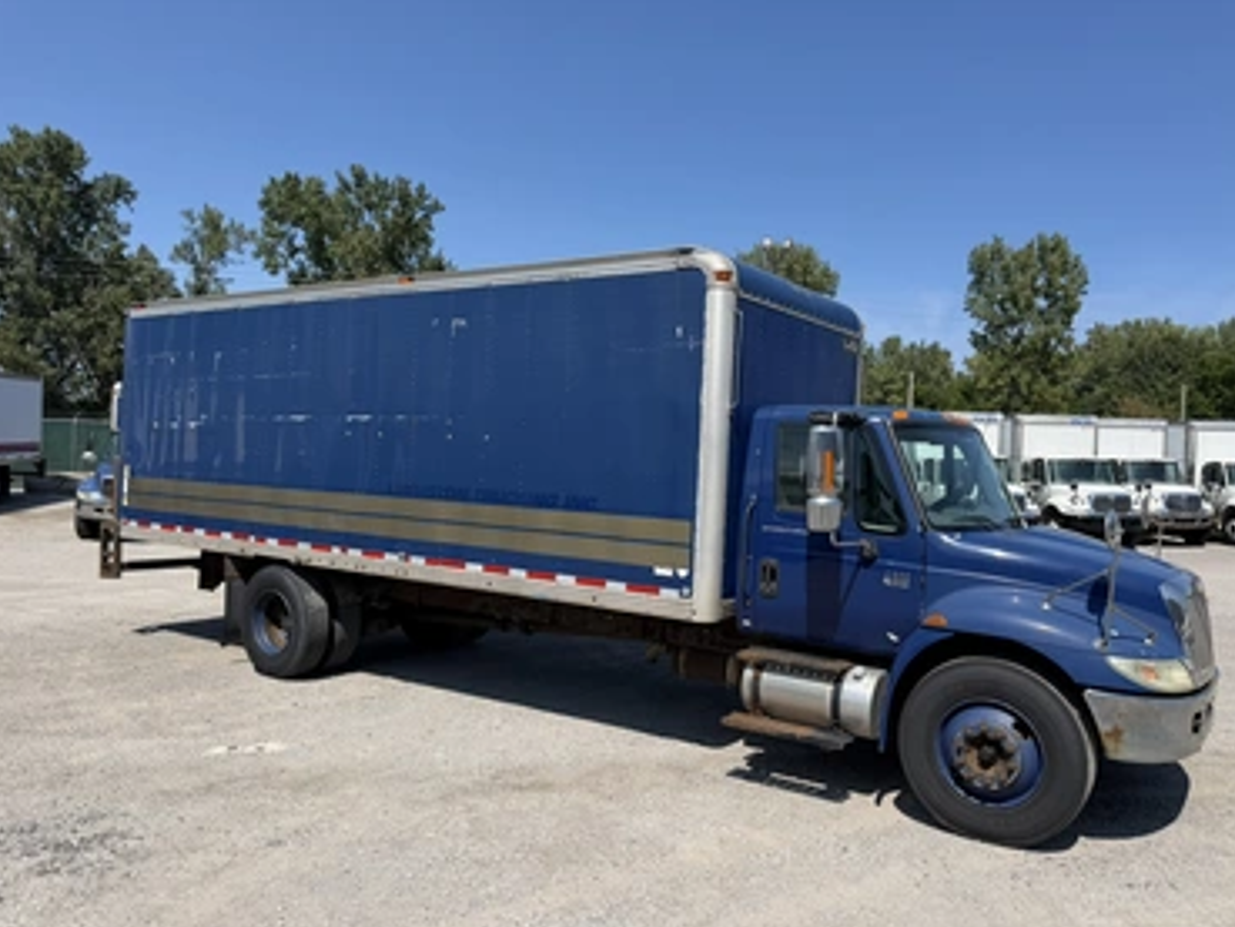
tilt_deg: -2.4
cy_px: 465
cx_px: 659
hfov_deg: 67.2
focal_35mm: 26
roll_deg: -1.6
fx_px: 928
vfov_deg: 53.1
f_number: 1.78
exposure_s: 1/4673
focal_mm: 6.76
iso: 80
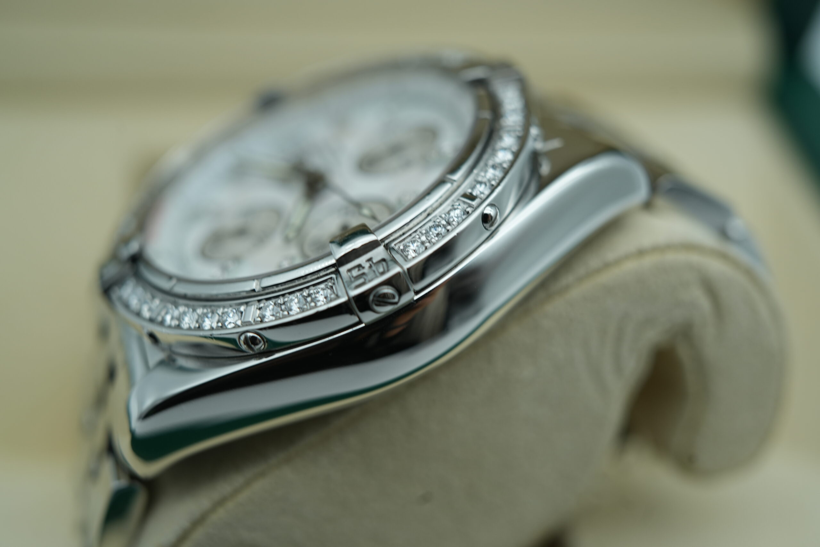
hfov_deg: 54.4
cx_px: 410
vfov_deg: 37.9
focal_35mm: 35
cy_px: 274
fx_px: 797
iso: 400
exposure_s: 1/250
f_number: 5
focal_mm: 35
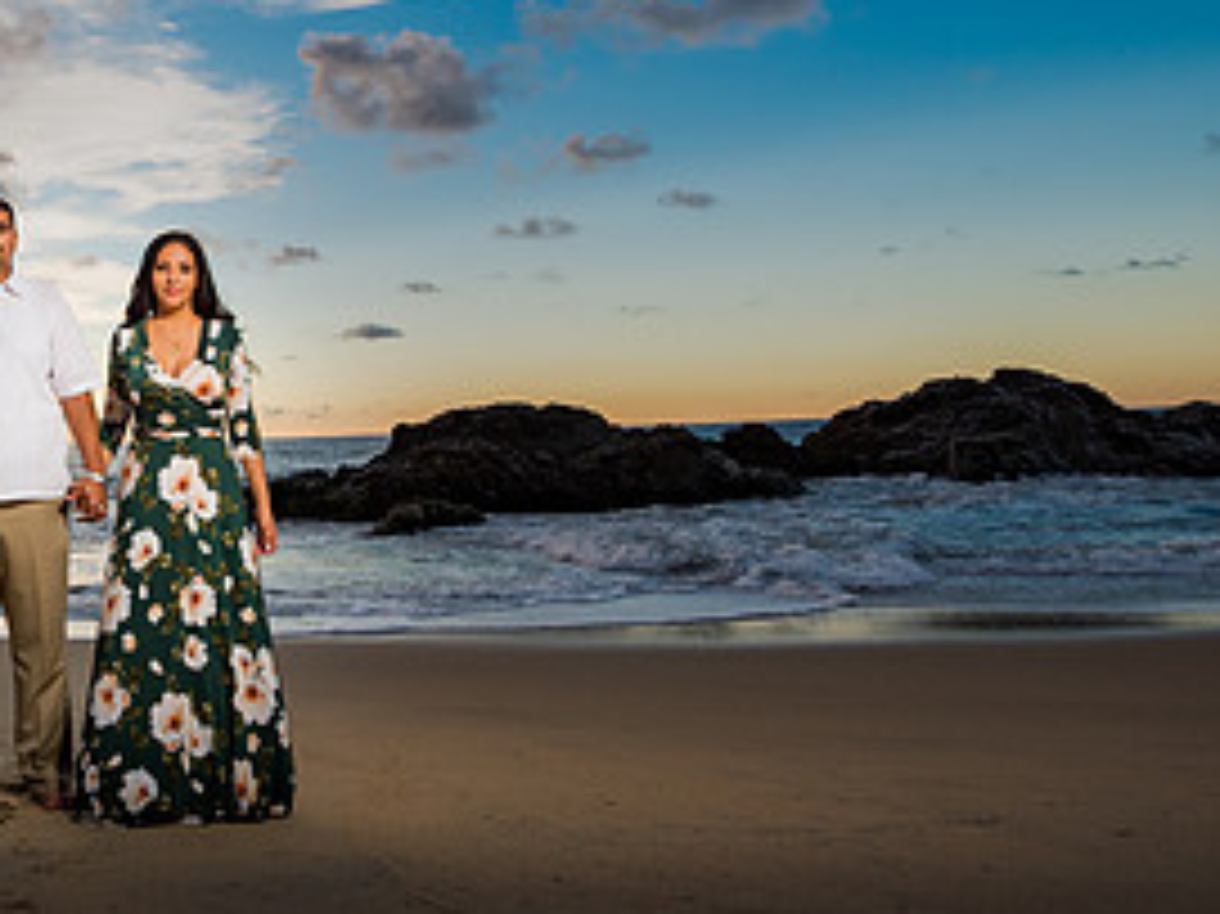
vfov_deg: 37.6
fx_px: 1233
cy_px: 70
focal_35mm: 35
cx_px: 90
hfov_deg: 46.7
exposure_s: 1/250
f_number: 5
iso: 200
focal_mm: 17
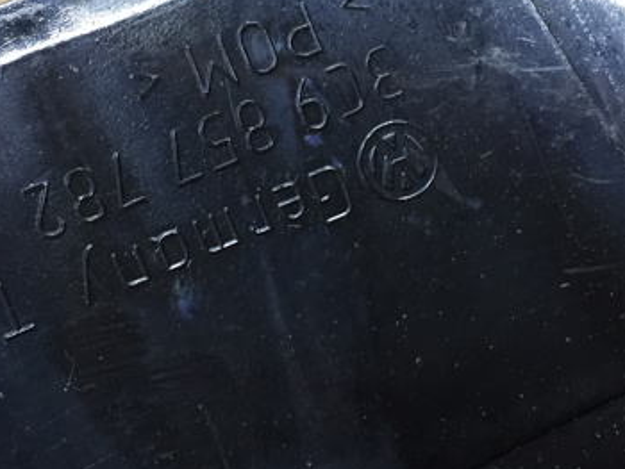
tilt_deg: -59.2
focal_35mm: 53
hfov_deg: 36.1
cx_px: 295
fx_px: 958
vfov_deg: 27.4
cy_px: 150
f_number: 2.2
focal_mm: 4.15
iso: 125
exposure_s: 1/33
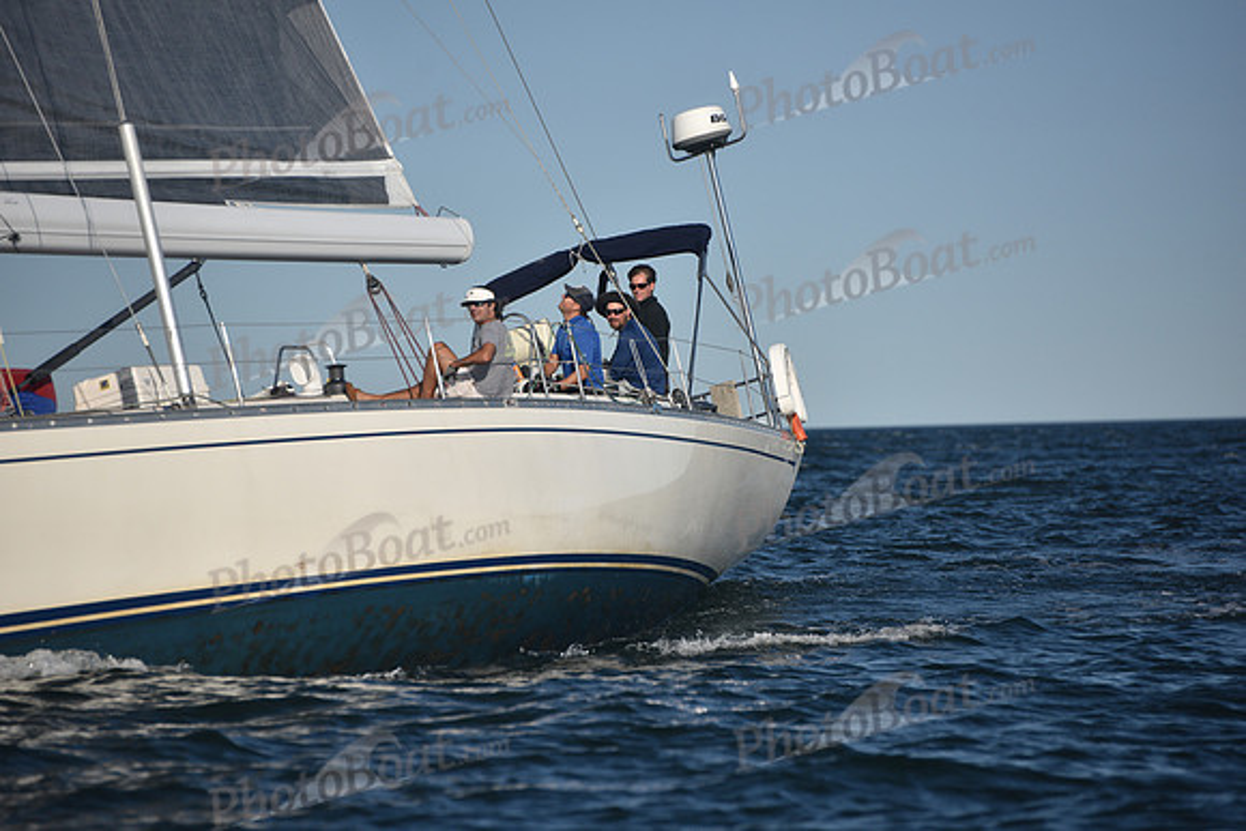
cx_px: 623
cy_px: 416
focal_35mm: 200
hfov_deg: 10.3
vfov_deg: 6.9
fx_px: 6924
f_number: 4.5
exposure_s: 1/2500
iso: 250
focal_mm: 200
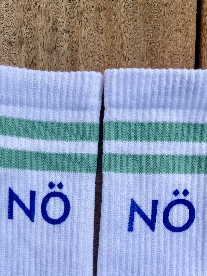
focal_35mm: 36
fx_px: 287
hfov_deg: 39.6
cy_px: 186
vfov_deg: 50.4
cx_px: 110
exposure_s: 1/2463
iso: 50
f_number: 1.6
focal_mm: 5.1
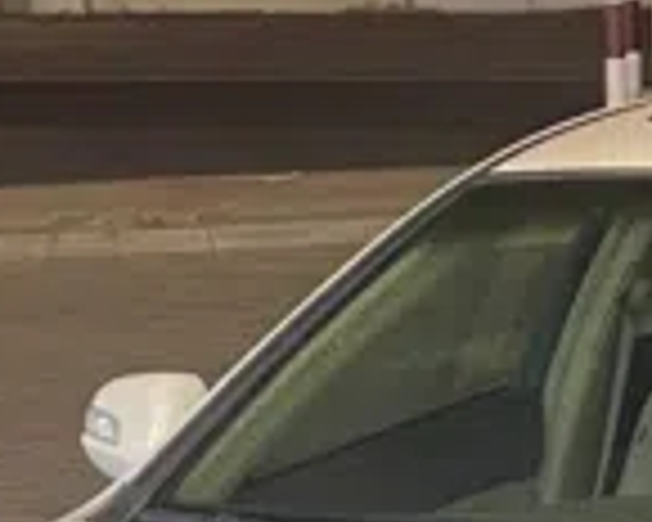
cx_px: 724
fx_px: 2161
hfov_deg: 16.6
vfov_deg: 13.7
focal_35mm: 112
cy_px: 81
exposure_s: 1/50
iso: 200
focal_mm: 4.2
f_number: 1.6
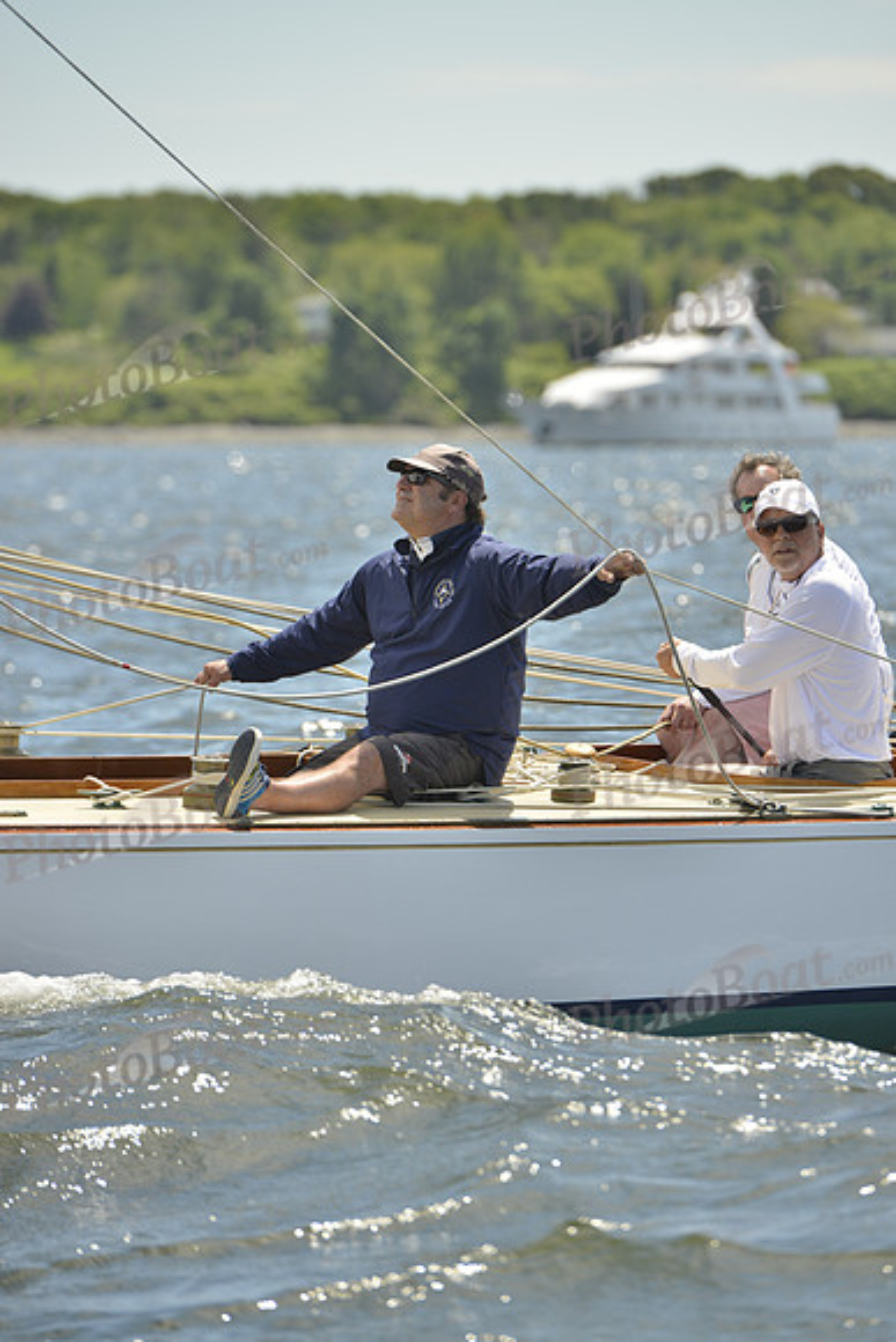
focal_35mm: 195
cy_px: 671
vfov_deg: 10.5
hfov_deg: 7.0
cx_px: 448
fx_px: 7275
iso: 280
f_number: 5.6
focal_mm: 195
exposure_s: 1/1600
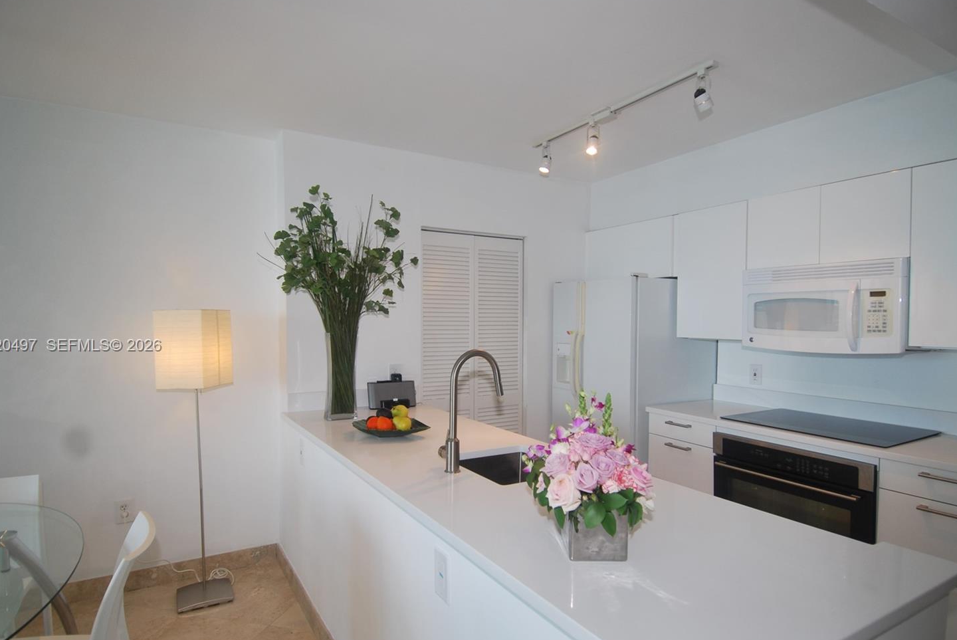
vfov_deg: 62.0
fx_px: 532
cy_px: 346
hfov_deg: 83.9
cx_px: 486
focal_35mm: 20
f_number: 4.5
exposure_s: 1/80
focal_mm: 12
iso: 200
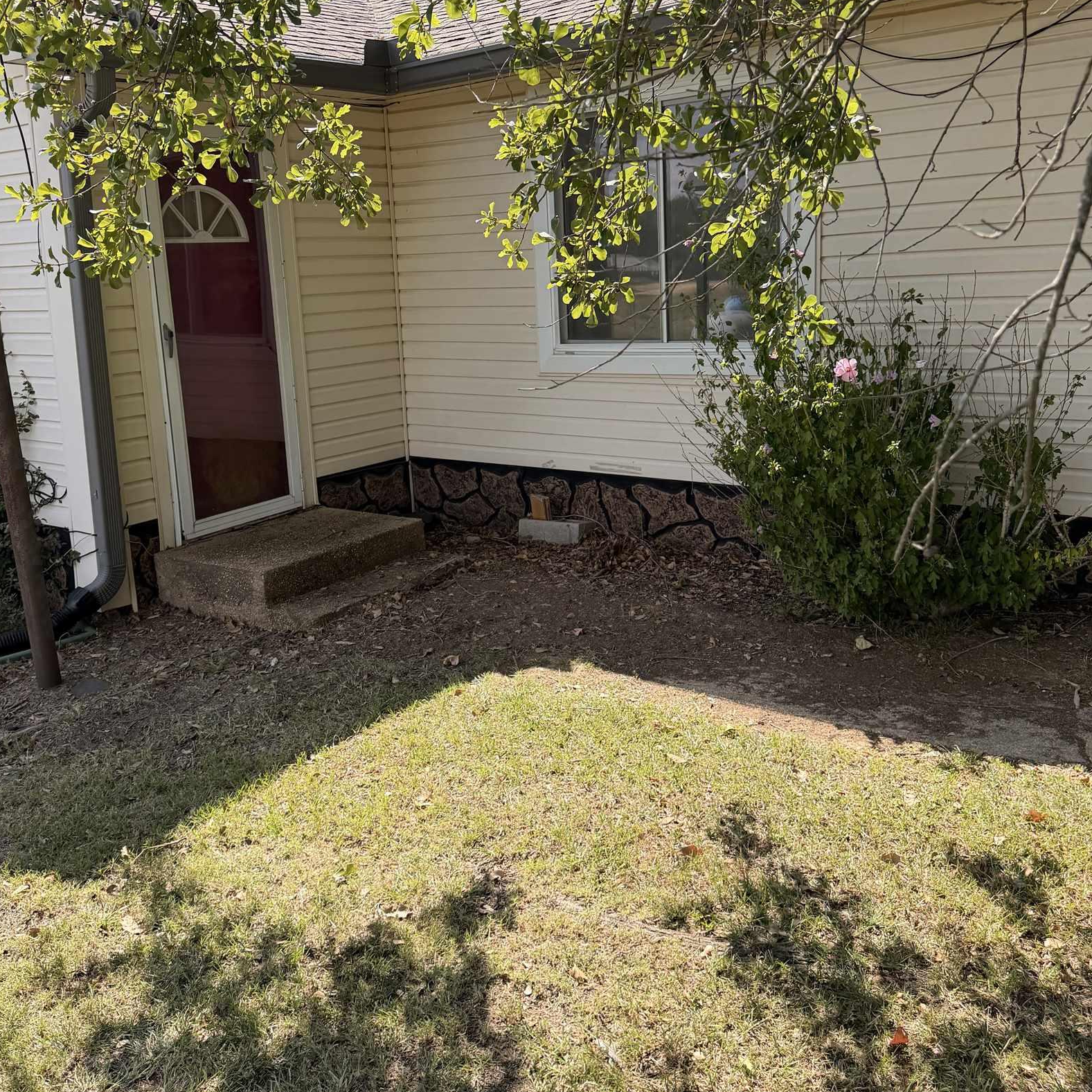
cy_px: 460
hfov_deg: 52.5
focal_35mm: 31
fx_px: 1106
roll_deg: +3.0
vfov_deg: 52.3
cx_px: 528
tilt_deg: -11.0
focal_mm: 6.76
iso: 100
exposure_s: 1/2110
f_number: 1.78
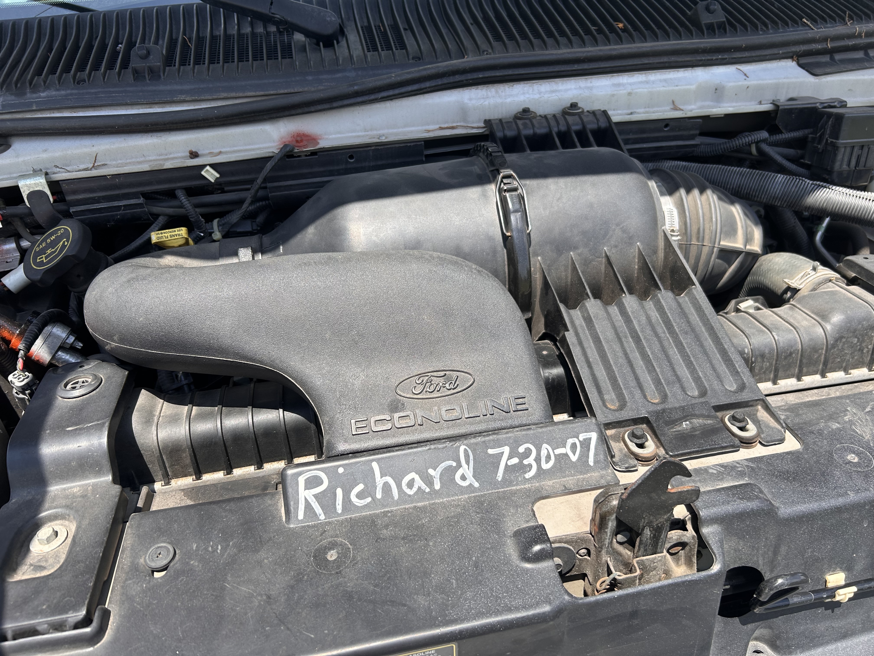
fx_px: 656
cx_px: 437
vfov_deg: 53.1
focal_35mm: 26
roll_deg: +0.5
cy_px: 328
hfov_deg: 67.3
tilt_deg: -33.0
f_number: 1.5
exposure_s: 1/1698
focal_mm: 5.7
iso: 50
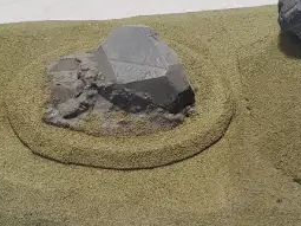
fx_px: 530
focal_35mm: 61
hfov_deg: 31.7
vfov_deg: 24.0
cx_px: 168
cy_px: 113
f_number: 2.4
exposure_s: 1/60
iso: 200
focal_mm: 4.3
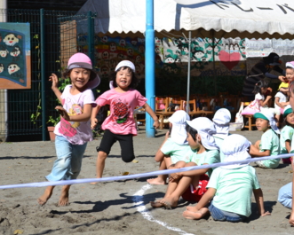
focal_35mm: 94
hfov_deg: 20.5
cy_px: 118
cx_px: 147
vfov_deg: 16.4
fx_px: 814
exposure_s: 1/250
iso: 100
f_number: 8
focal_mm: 55
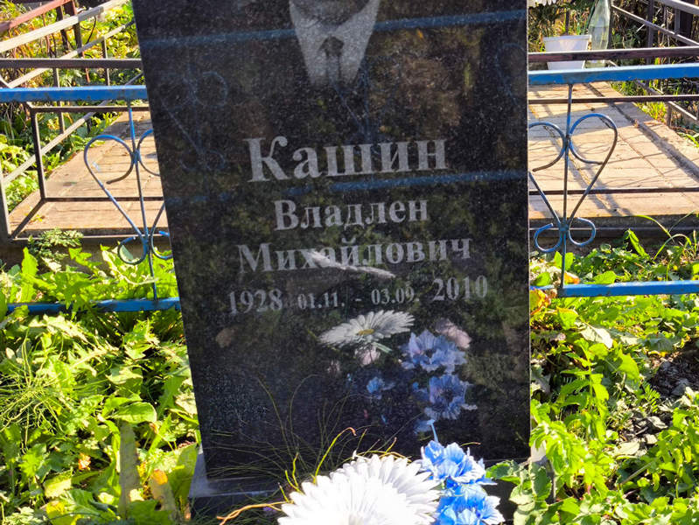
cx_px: 350
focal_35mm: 50
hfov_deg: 38.2
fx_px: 1010
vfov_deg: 29.1
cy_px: 262
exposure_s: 1/411
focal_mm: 4.71
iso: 50
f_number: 1.7
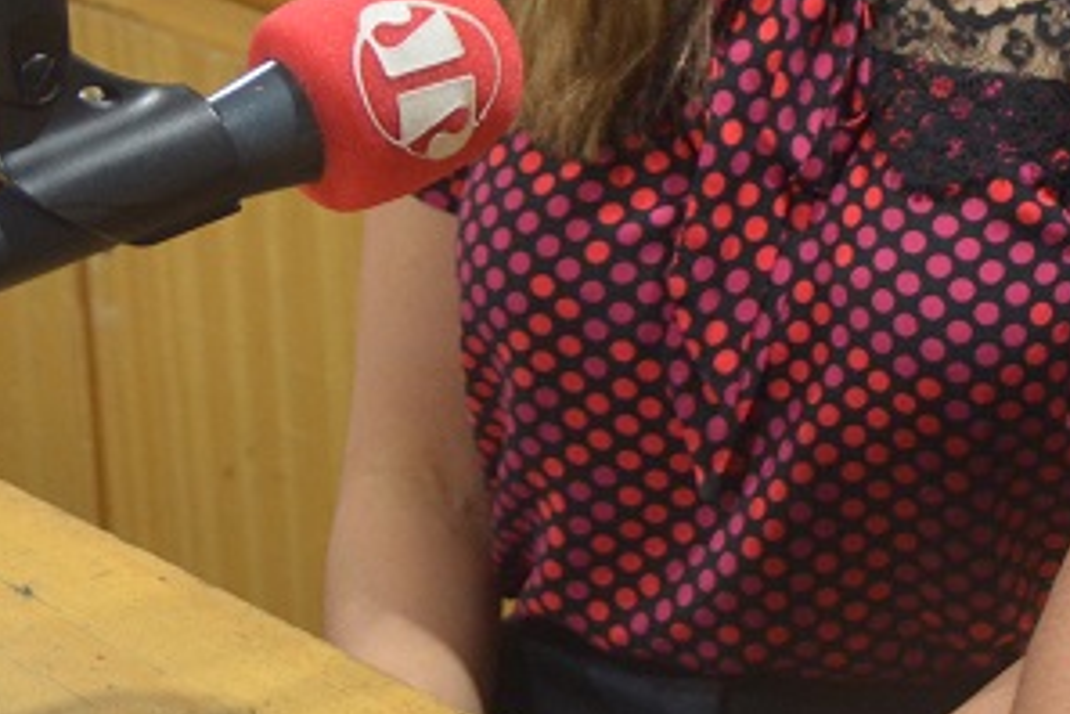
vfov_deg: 12.2
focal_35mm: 109
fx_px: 3239
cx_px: 1419
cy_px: -202
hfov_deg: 17.5
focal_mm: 24
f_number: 3.8
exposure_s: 1/30
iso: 2000
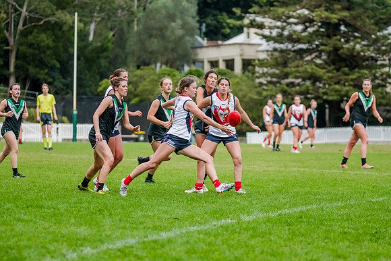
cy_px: 131
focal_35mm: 173
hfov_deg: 11.8
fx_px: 1884
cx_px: 197
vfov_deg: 7.9
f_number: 4.5
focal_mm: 170
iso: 800
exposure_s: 1/1600
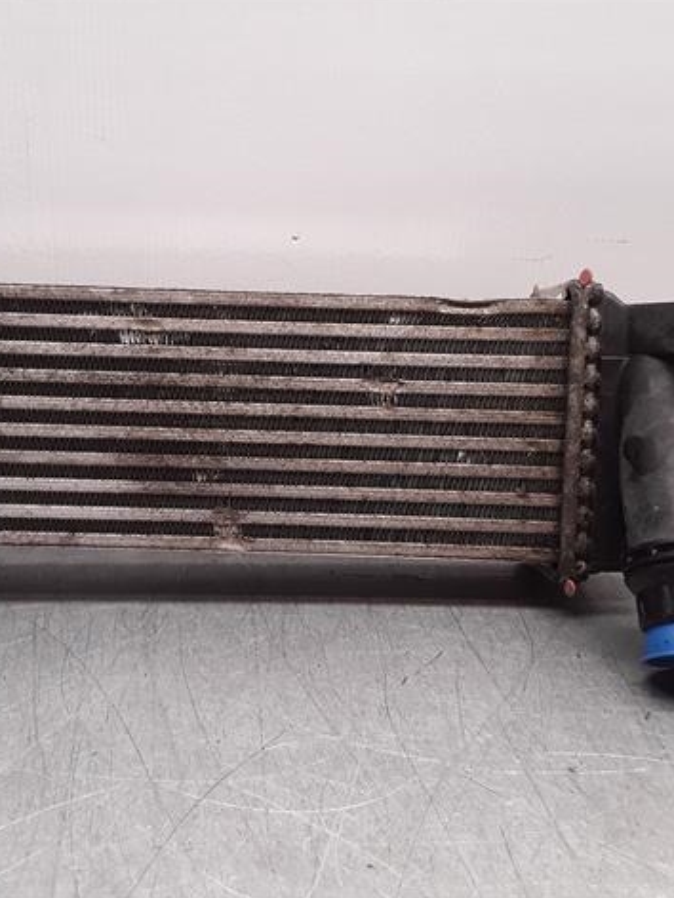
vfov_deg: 49.0
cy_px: 445
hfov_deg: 37.3
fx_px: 987
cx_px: 221
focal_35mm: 38
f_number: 1.9
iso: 40
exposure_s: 1/50
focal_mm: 2.91
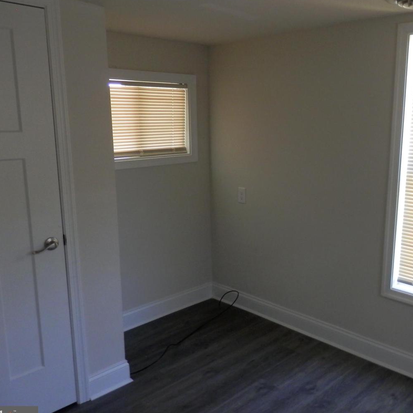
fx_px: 432
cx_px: 264
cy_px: 206
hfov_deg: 50.5
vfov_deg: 51.1
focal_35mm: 32
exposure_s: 1/15
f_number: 3
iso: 200
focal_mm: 4.5
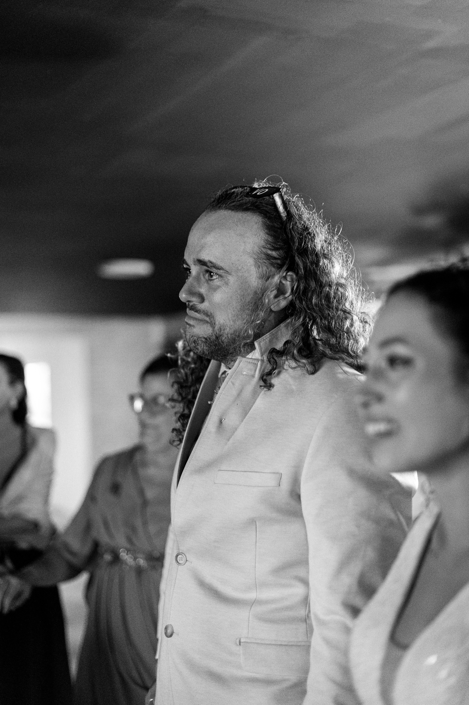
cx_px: 234
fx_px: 978
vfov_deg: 39.6
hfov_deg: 27.0
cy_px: 352
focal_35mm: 50
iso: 8000
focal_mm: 50
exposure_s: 1/200
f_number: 1.6
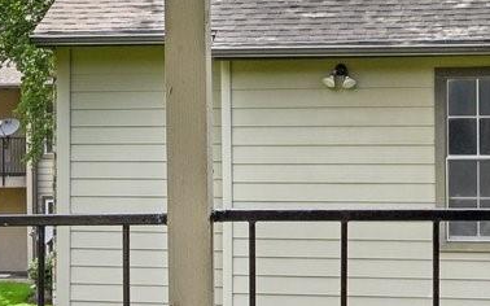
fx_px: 1402
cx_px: 110
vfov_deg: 12.4
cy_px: 106
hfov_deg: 19.7
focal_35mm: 105
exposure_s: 1/640
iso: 400
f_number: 8
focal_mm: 19
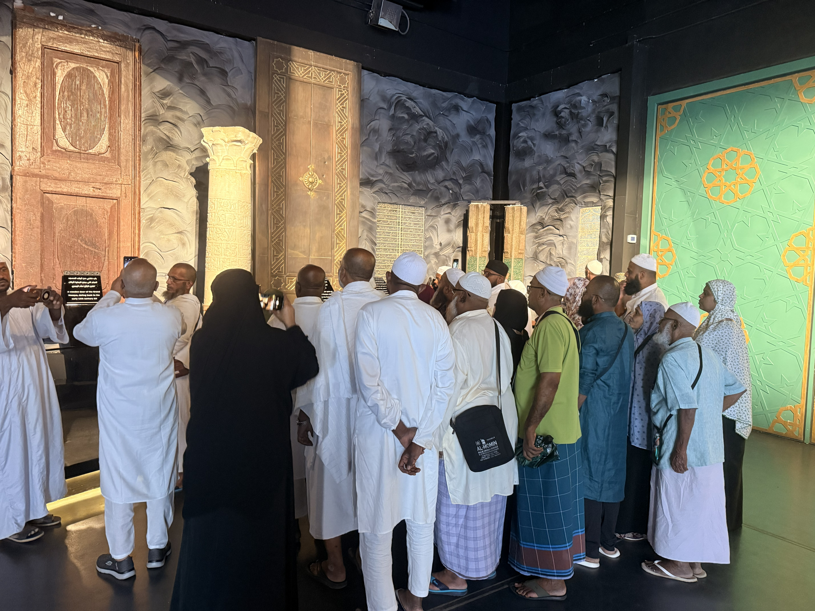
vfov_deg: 56.8
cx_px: 408
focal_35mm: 24
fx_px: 565
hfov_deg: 71.6
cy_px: 306
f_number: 1.78
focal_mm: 6.76
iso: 640
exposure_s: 1/60
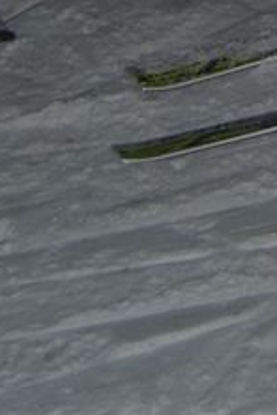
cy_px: -540
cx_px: 622
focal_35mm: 195
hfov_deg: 6.7
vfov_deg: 9.5
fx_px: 2250
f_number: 4
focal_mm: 24
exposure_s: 1/60
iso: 200
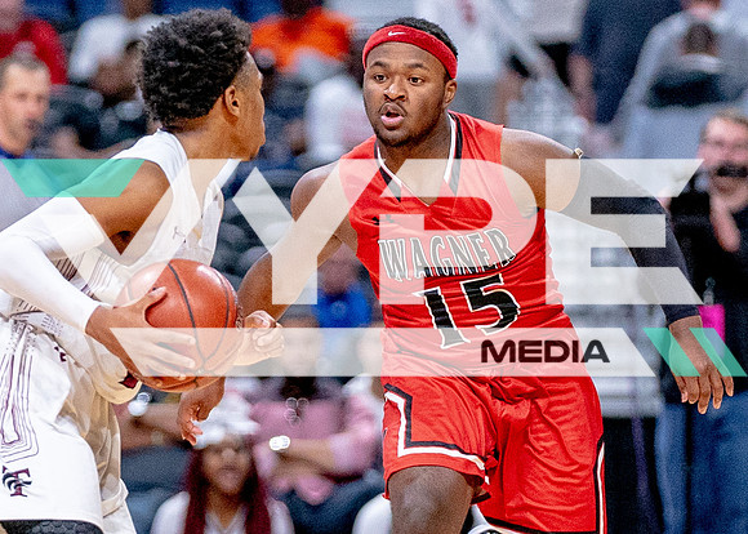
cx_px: 252
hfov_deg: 3.9
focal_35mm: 517
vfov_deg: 2.8
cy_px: 332
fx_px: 10984
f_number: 2.8
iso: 2500
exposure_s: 1/1500
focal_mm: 178
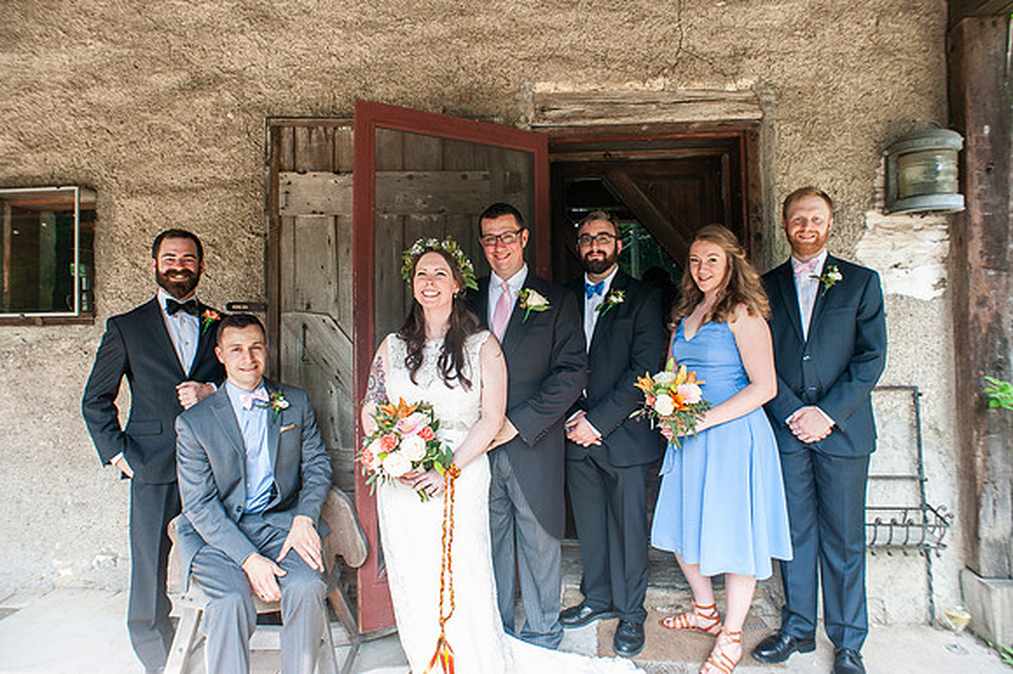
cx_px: 495
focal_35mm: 22
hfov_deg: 79.3
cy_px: 308
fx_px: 611
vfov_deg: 57.7
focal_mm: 20
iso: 320
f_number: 4
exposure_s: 1/100
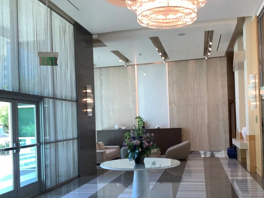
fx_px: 305
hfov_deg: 46.7
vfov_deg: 35.8
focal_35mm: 40
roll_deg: +1.1
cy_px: 118
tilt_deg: +0.6
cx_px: 149
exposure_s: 1/50
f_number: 2.4
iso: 64
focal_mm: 3.3
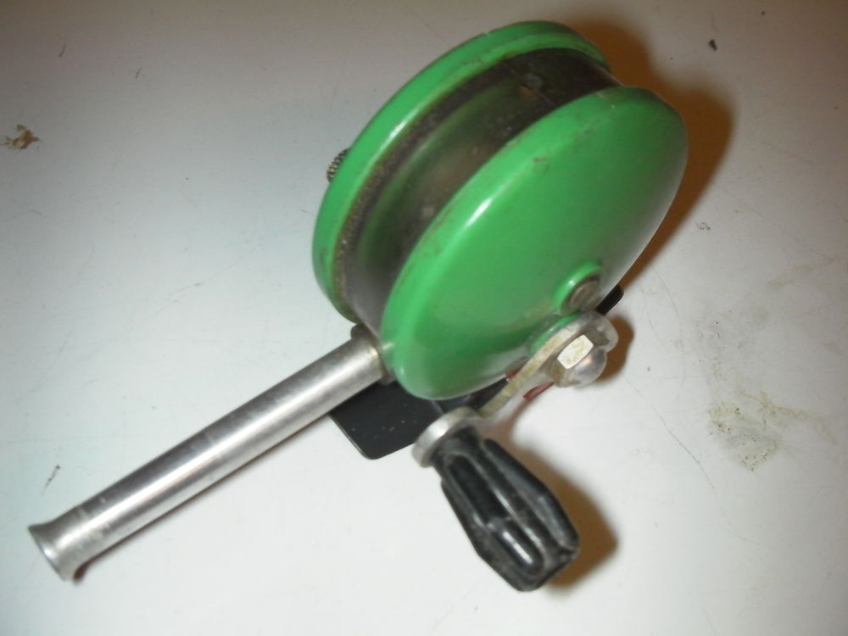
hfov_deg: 49.0
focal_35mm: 38
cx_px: 424
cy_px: 318
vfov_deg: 37.7
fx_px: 931
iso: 200
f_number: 5.6
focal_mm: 6.3
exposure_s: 1/30
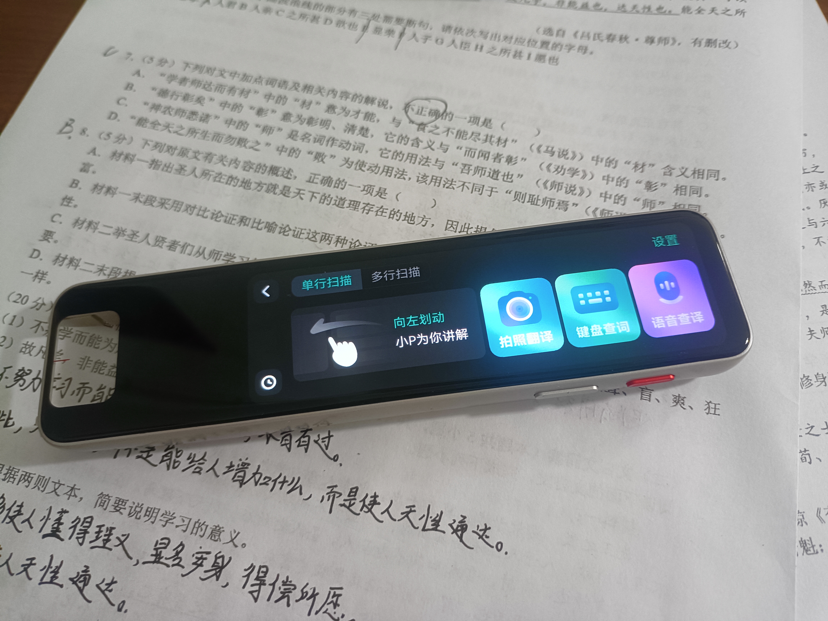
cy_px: 310
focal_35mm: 26
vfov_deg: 53.1
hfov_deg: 67.3
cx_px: 414
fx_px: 622
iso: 1216
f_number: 1.8
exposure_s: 1/33.3
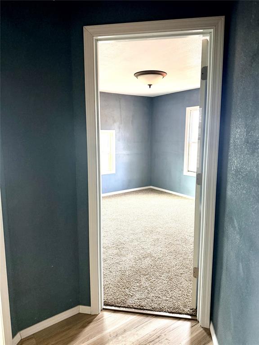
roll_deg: +0.3
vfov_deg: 71.6
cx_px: 130
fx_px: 239
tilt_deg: -6.8
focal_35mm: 24
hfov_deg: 56.8
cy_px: 172
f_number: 1.78
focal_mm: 6.76
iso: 320
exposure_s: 1/120
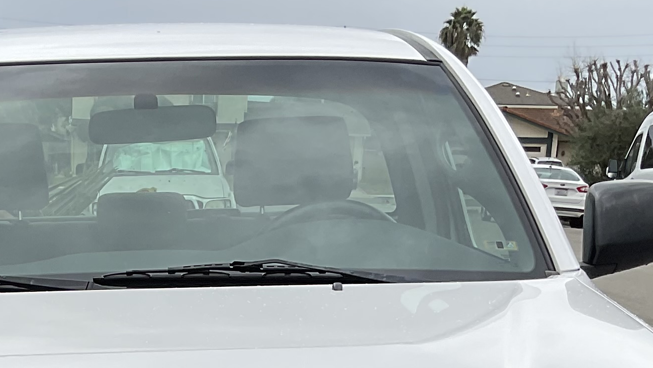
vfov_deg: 11.5
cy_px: 674
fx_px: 1680
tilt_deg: -18.4
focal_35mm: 97
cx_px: 162
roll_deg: -1.6
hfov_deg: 21.8
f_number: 1.8
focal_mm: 3
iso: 16
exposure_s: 1/1221
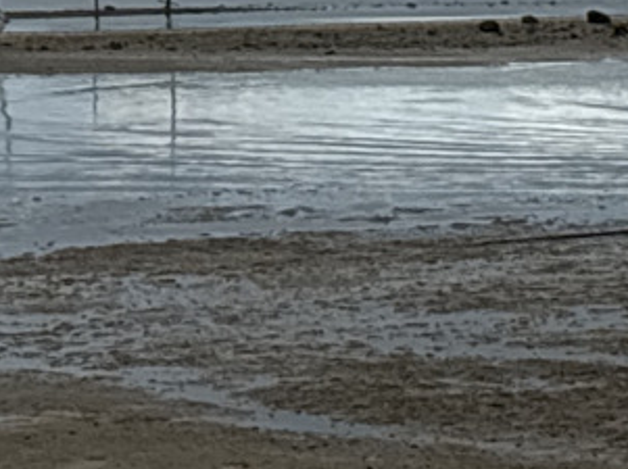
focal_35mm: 346
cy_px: -865
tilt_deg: +5.3
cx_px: -169
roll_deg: +1.1
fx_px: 6270
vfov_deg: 4.2
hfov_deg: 5.7
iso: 32
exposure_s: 1/3937
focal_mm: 5.96
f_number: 1.6
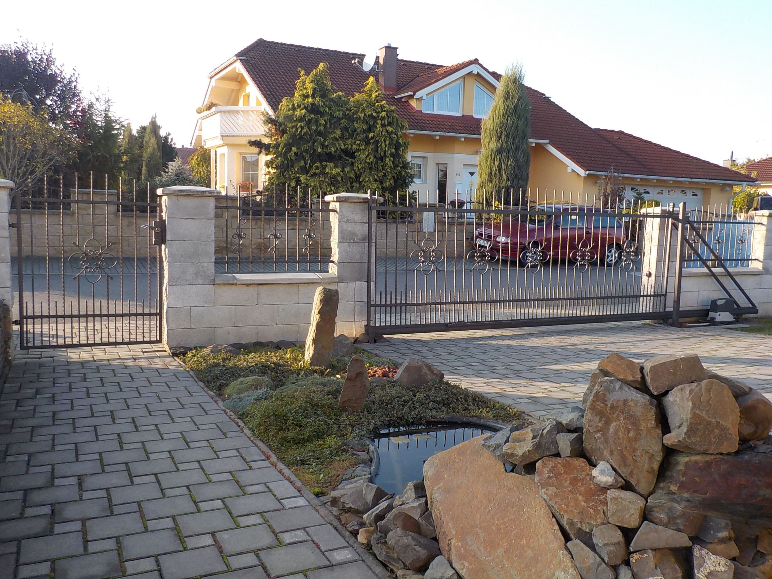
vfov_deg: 46.8
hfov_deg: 60.0
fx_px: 669
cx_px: 386
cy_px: 290
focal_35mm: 30
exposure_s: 1/250
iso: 125
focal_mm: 4.1
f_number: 3.3
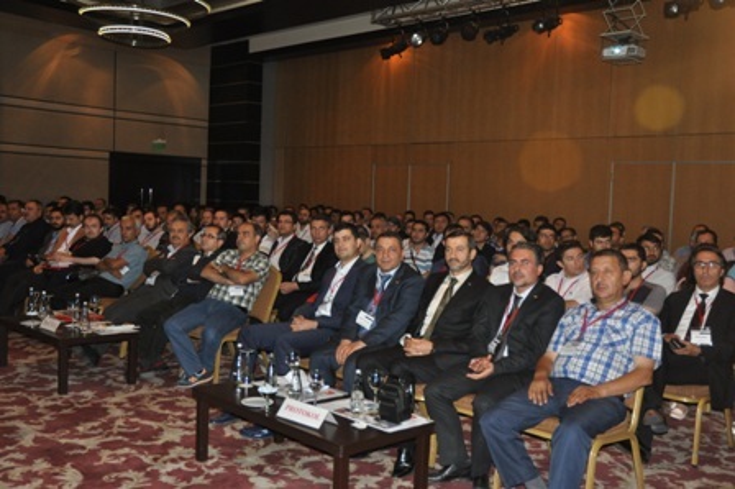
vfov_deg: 33.0
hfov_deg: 48.0
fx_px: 826
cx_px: 368
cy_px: 244
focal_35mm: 40
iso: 800
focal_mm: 27
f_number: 3.8
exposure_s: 1/60
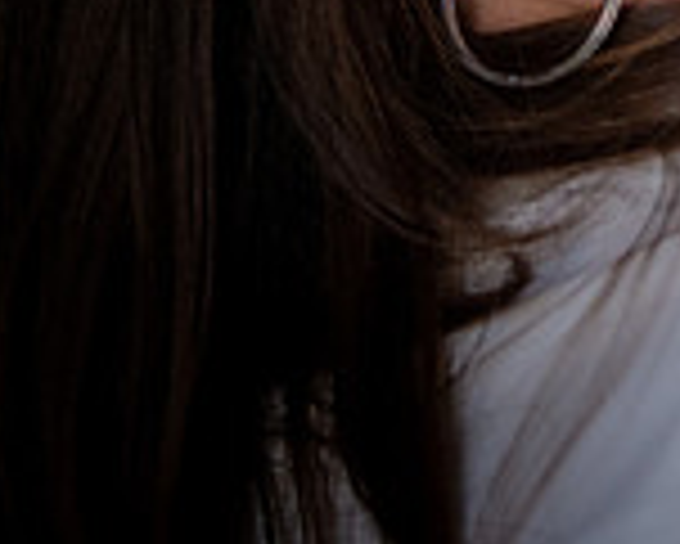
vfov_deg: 4.1
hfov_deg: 5.0
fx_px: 7632
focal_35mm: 379
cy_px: -310
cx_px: 1202
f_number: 2.8
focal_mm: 105
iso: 2500
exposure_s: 1/640
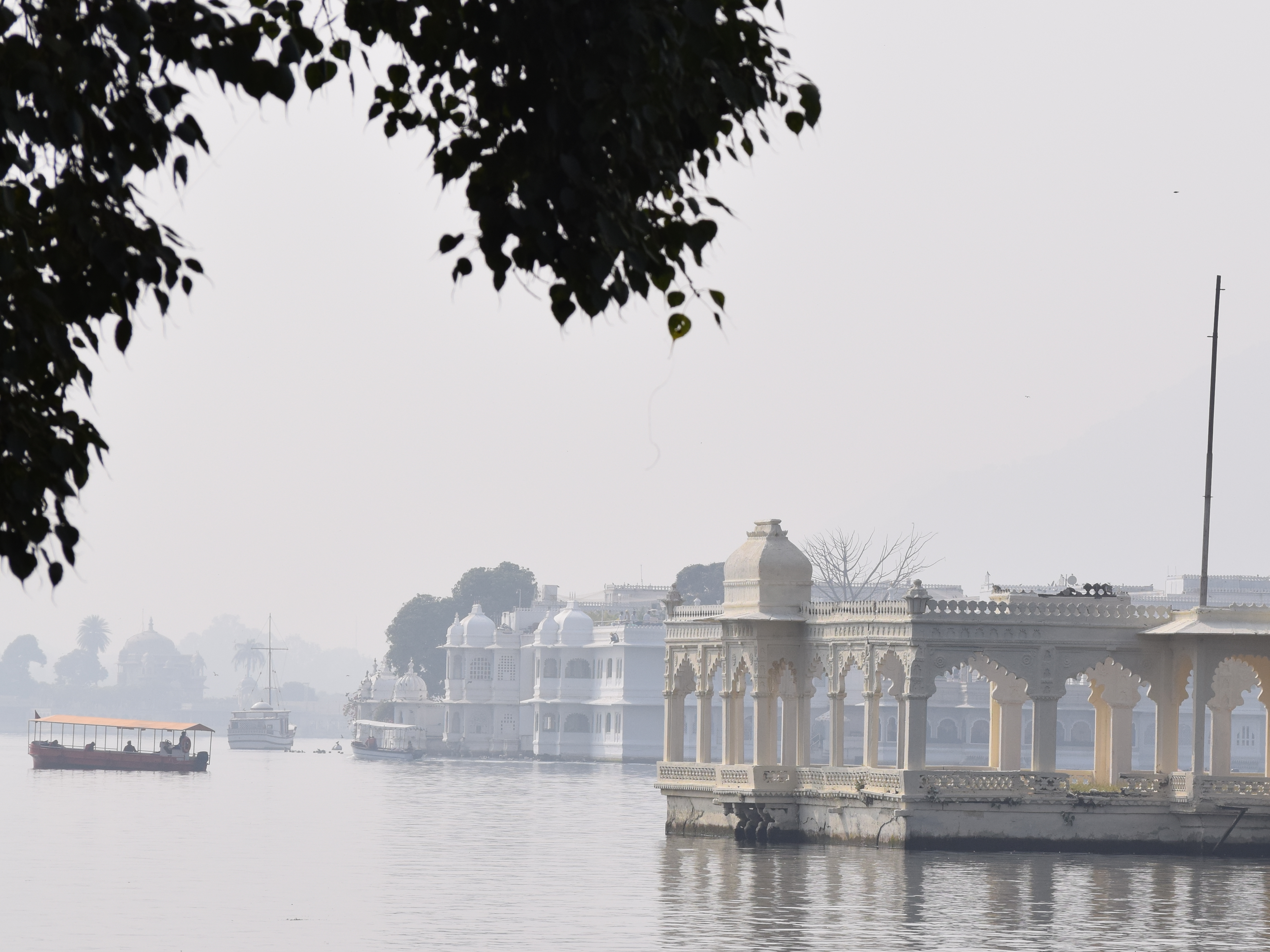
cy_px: 614
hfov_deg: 8.9
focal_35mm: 222
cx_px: 1027
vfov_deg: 6.7
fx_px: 8136
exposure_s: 1/2000
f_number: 8
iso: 360
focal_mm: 95
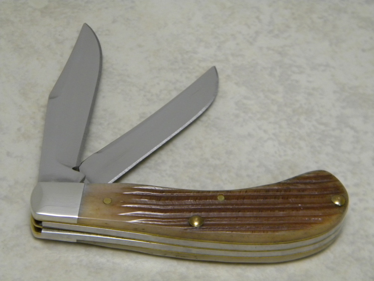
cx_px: 187
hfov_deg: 18.7
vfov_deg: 14.1
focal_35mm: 105
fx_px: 1134
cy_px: 140
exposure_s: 1/25.2
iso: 400
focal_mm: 19
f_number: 4.7
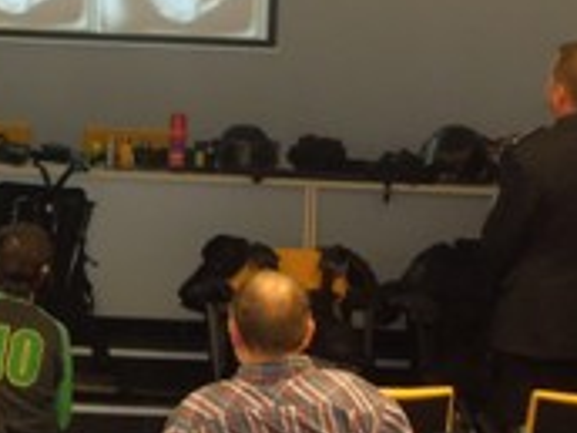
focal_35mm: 130
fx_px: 2167
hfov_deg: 14.9
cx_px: 3
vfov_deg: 11.3
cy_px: -20
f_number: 3.7
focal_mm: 6.3
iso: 500
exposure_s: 1/30
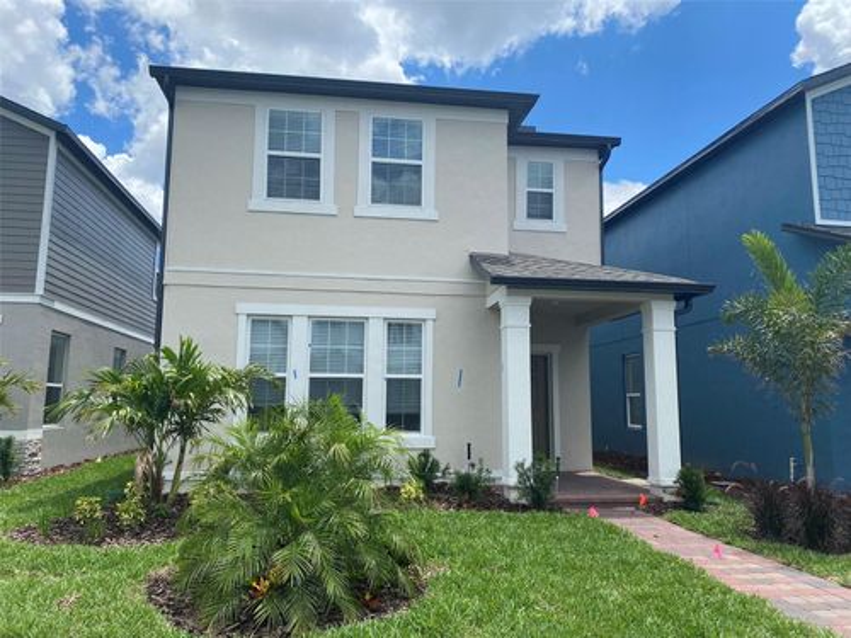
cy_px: 319
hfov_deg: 67.3
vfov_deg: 53.1
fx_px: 639
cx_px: 426
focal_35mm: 26
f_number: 1.8
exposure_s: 1/2463
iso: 32
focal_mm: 4.25
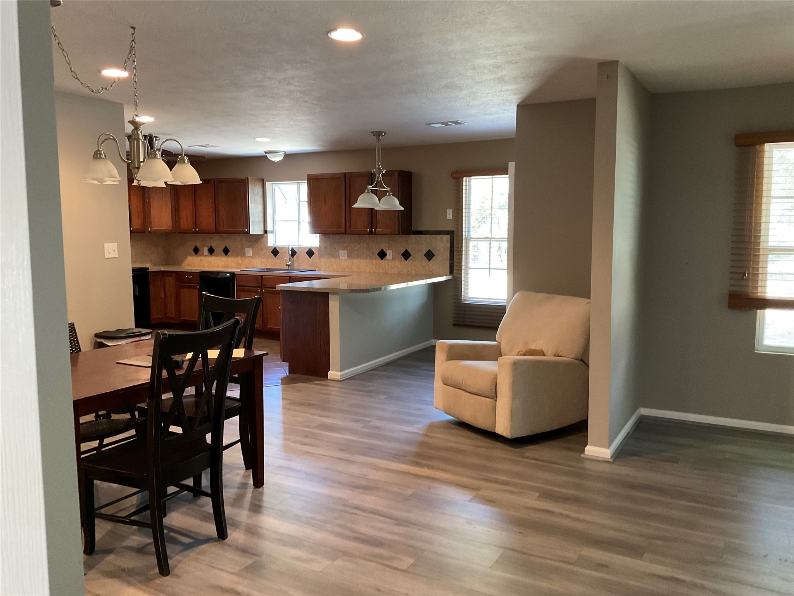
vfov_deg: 48.2
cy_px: 298
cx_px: 397
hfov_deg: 61.7
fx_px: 665
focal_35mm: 29
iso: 200
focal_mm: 3
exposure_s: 1/40
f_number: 1.8
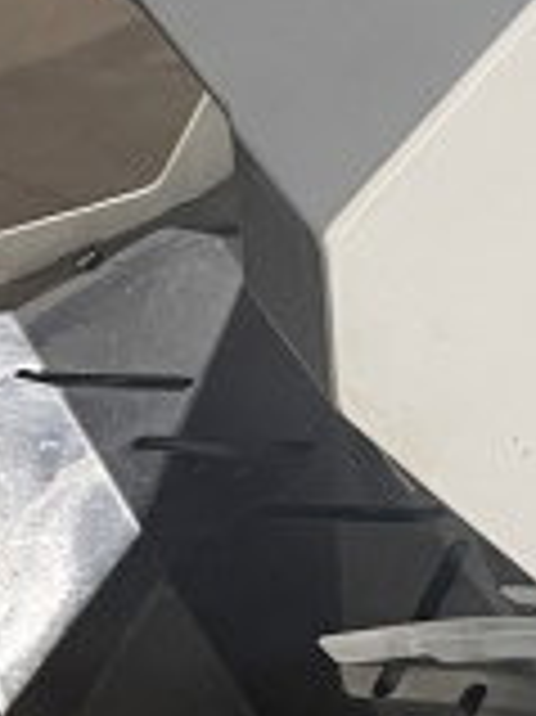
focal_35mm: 133
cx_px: 1248
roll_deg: -12.9
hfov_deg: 9.9
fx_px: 2750
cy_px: 826
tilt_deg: -36.3
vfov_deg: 14.4
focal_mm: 4.2
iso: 125
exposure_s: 1/72
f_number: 1.6
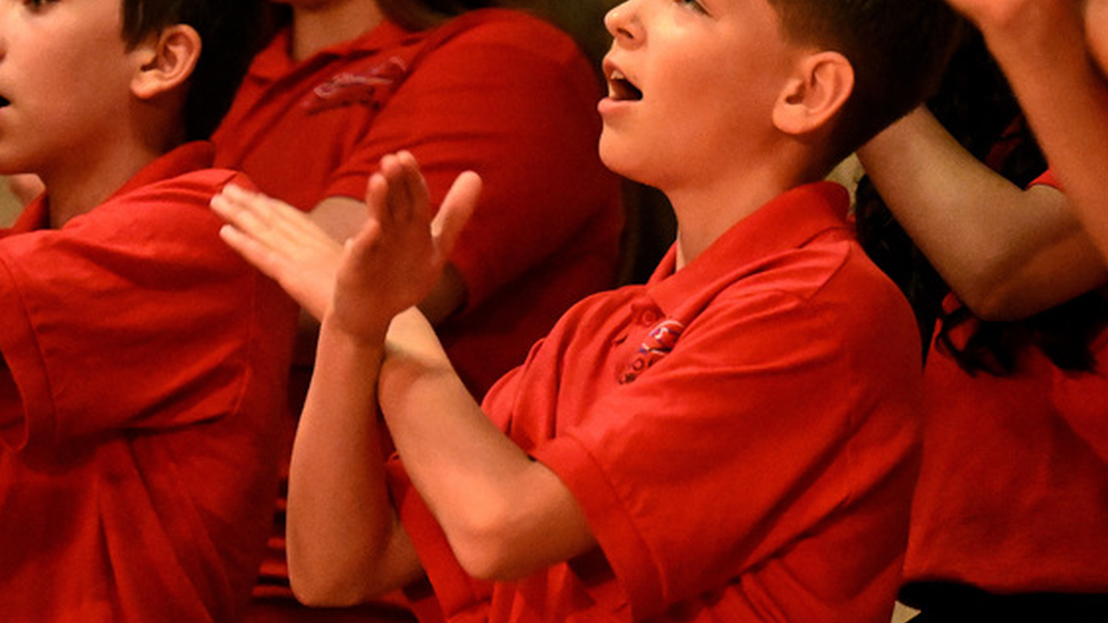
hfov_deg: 4.3
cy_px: 47
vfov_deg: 2.4
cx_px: 692
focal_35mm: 500
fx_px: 14688
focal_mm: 175
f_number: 2.8
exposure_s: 1/640
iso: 10000
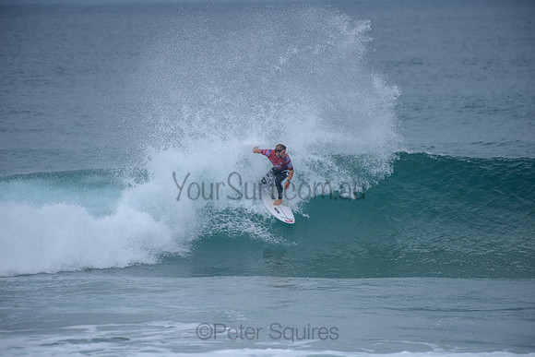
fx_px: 7432
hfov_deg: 4.1
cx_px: 268
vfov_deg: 2.8
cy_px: 178
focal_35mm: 500
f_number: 5.6
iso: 450
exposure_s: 1/2000
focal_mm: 500
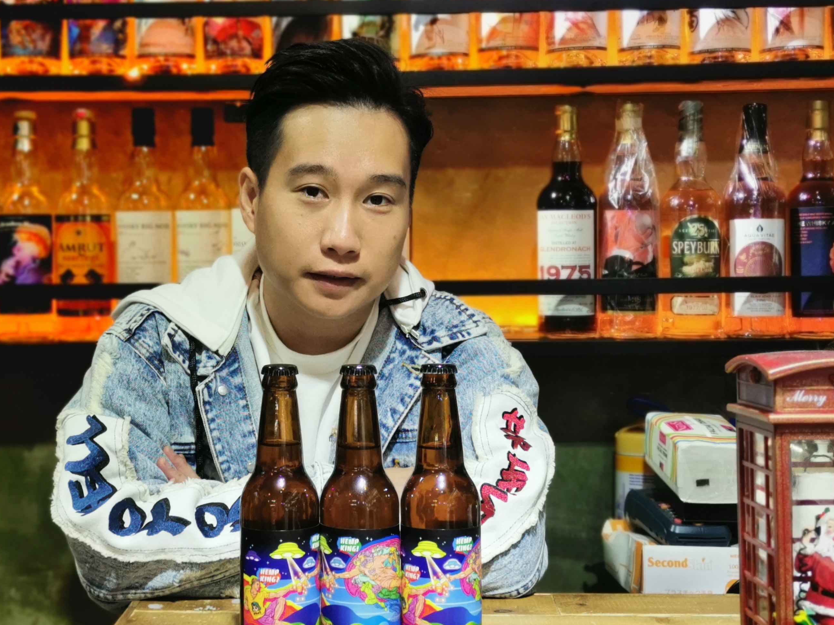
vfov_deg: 25.2
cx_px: 318
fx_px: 1397
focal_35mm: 58
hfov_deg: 33.1
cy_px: 252
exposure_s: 1/100
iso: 160
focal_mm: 5.58
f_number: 1.8
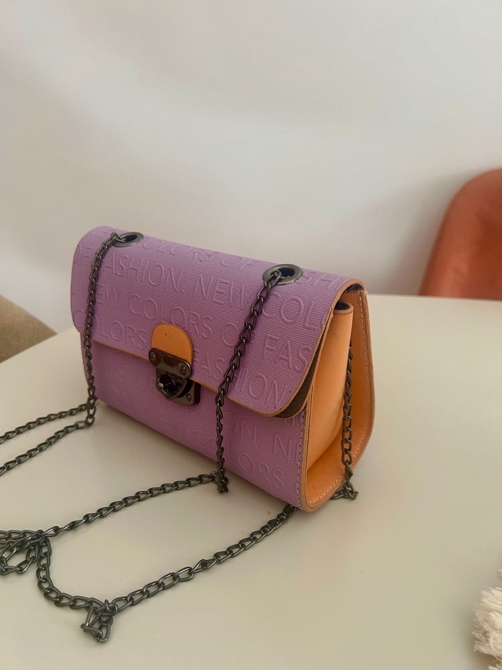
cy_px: 335
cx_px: 251
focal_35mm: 26
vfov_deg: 67.3
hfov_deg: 53.1
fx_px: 503
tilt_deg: -27.2
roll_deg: -1.3
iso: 125
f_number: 1.5
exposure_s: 1/76
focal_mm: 5.7
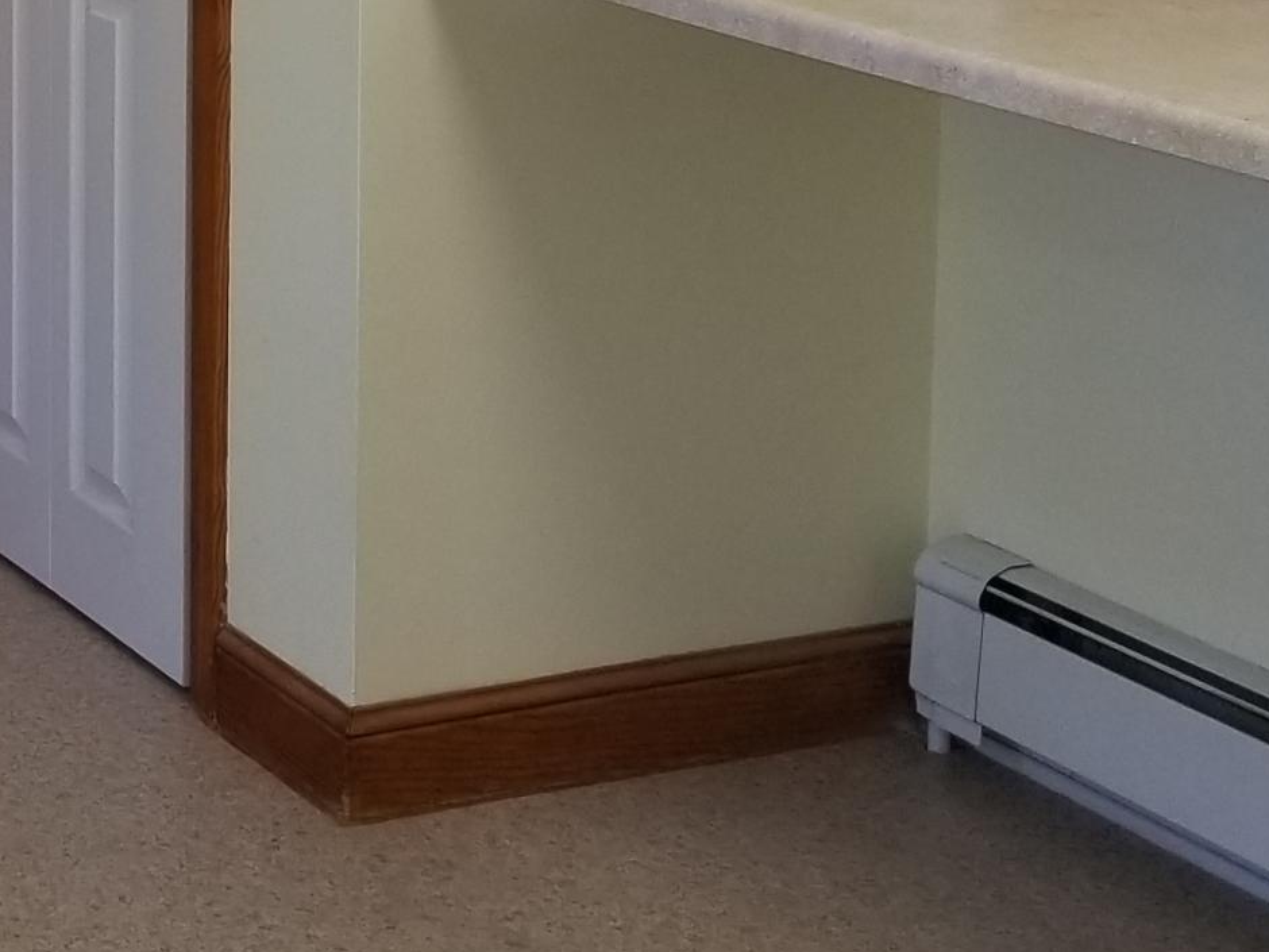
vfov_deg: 16.9
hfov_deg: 21.1
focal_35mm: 83
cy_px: -212
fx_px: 3043
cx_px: -427
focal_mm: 4.25
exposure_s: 1/60
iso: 80
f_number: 1.7
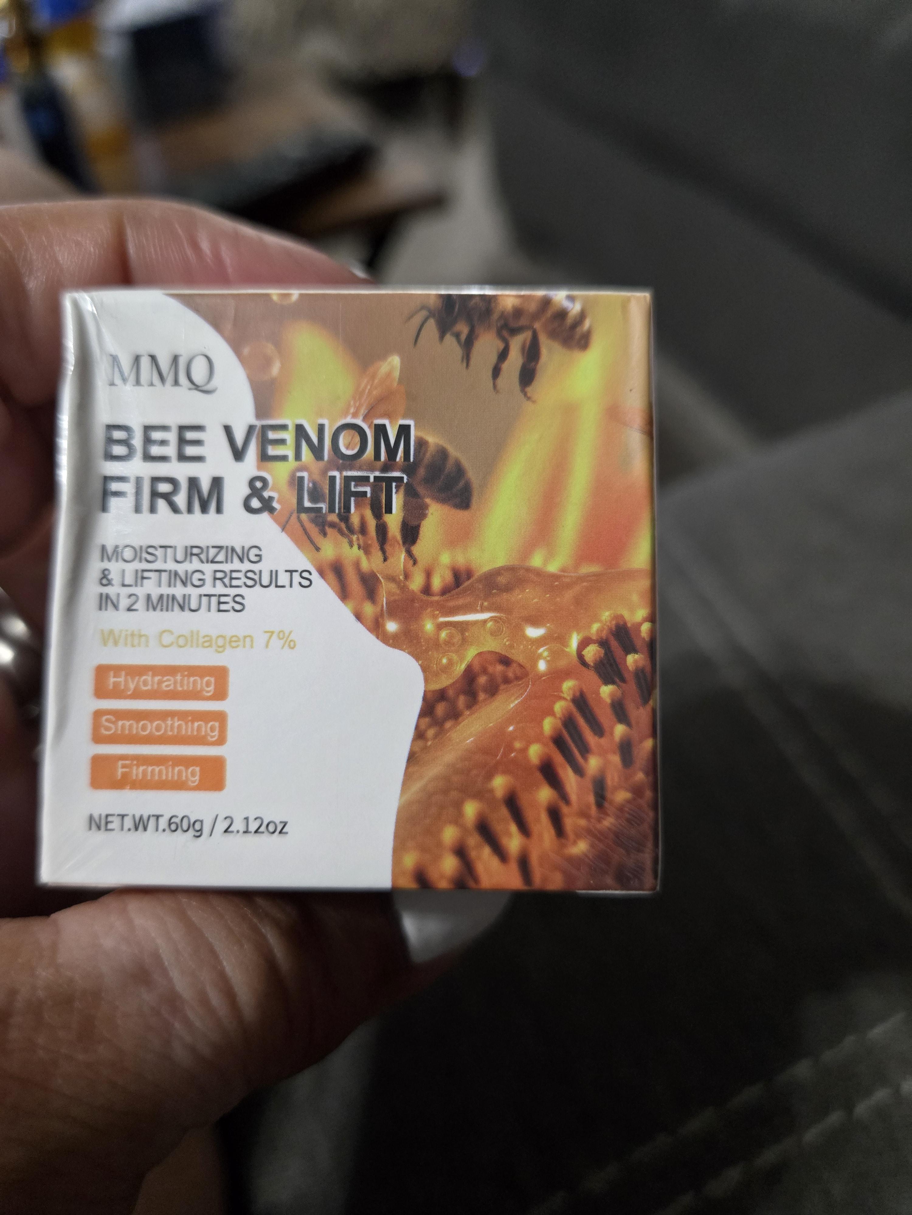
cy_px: 608
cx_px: 456
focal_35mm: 23
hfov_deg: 58.9
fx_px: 808
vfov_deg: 73.9
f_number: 1.8
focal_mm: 5.4
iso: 800
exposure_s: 1/60
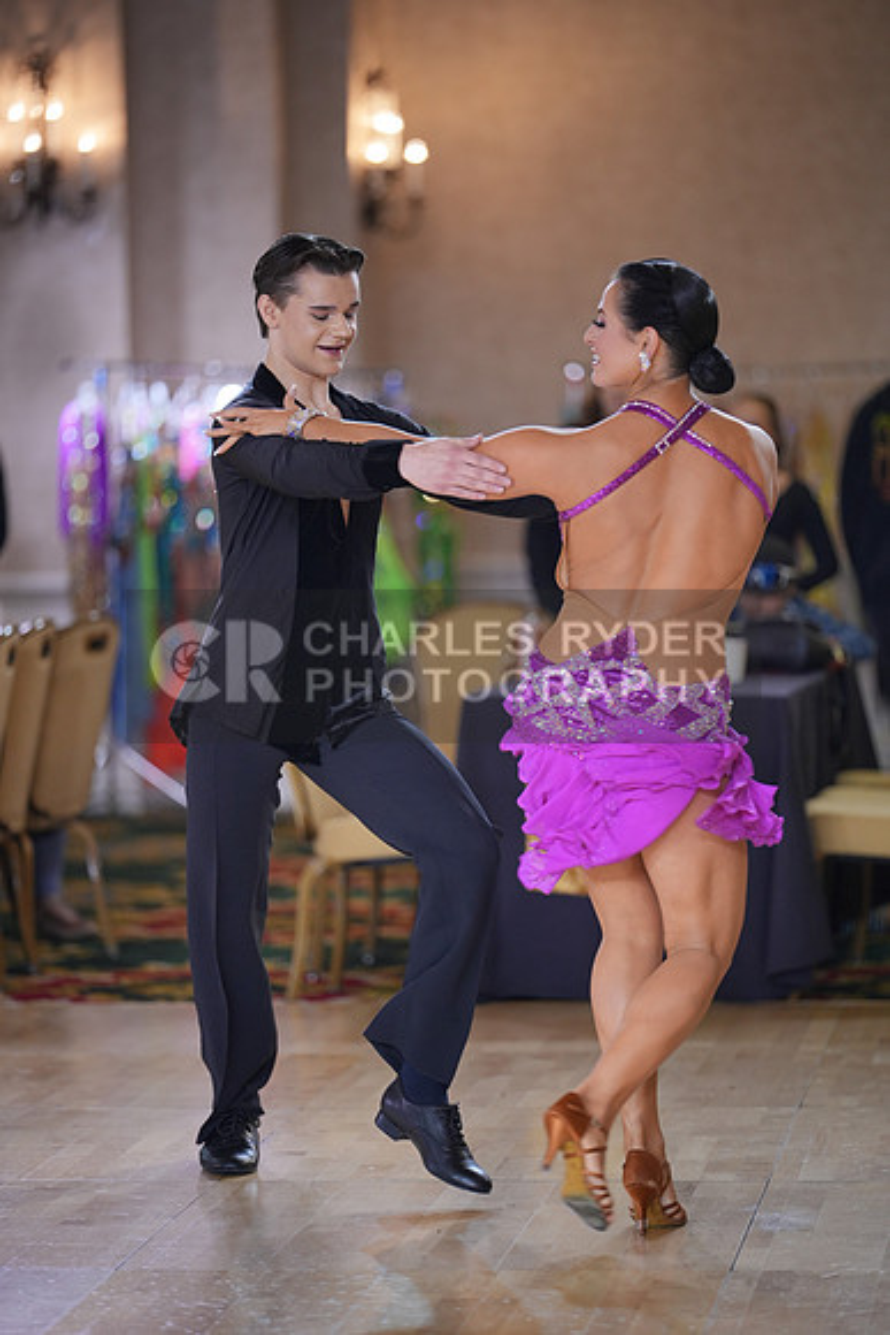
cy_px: 668
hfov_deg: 9.9
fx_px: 5151
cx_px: 445
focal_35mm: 139
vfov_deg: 14.8
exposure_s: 1/500
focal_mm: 139
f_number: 2
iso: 1000
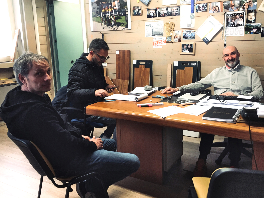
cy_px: 99
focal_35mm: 29
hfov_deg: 61.7
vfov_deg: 48.2
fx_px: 221
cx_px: 132
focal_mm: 4.15
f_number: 2.2
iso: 200
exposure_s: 1/33
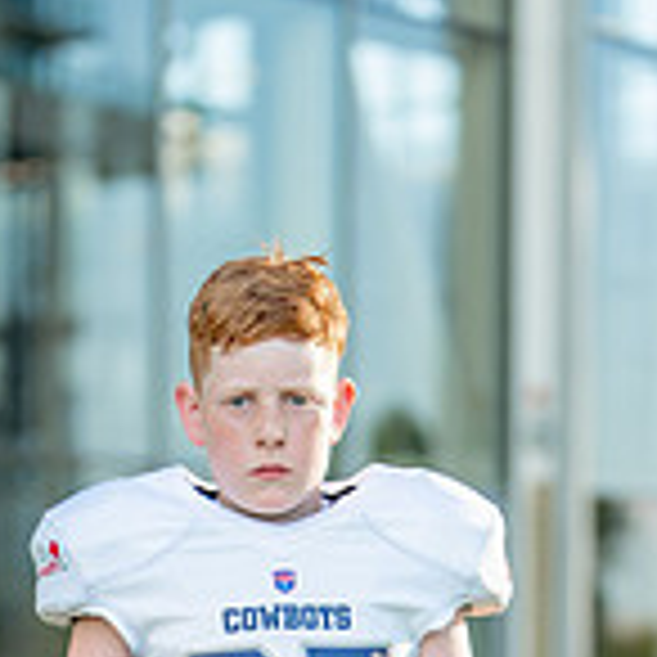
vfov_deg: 9.4
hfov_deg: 9.6
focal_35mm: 182
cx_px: 306
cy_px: 909
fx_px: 3908
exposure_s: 1/2000
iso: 100
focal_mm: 50
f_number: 1.2
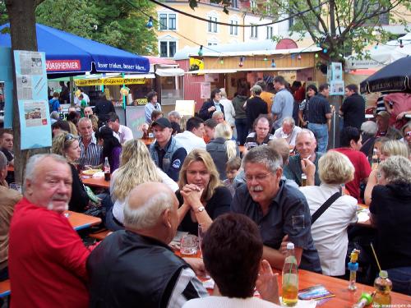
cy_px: 154
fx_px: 463
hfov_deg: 47.9
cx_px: 206
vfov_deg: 36.8
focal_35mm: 39
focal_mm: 8
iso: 100
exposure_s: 1/30
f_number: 3.4
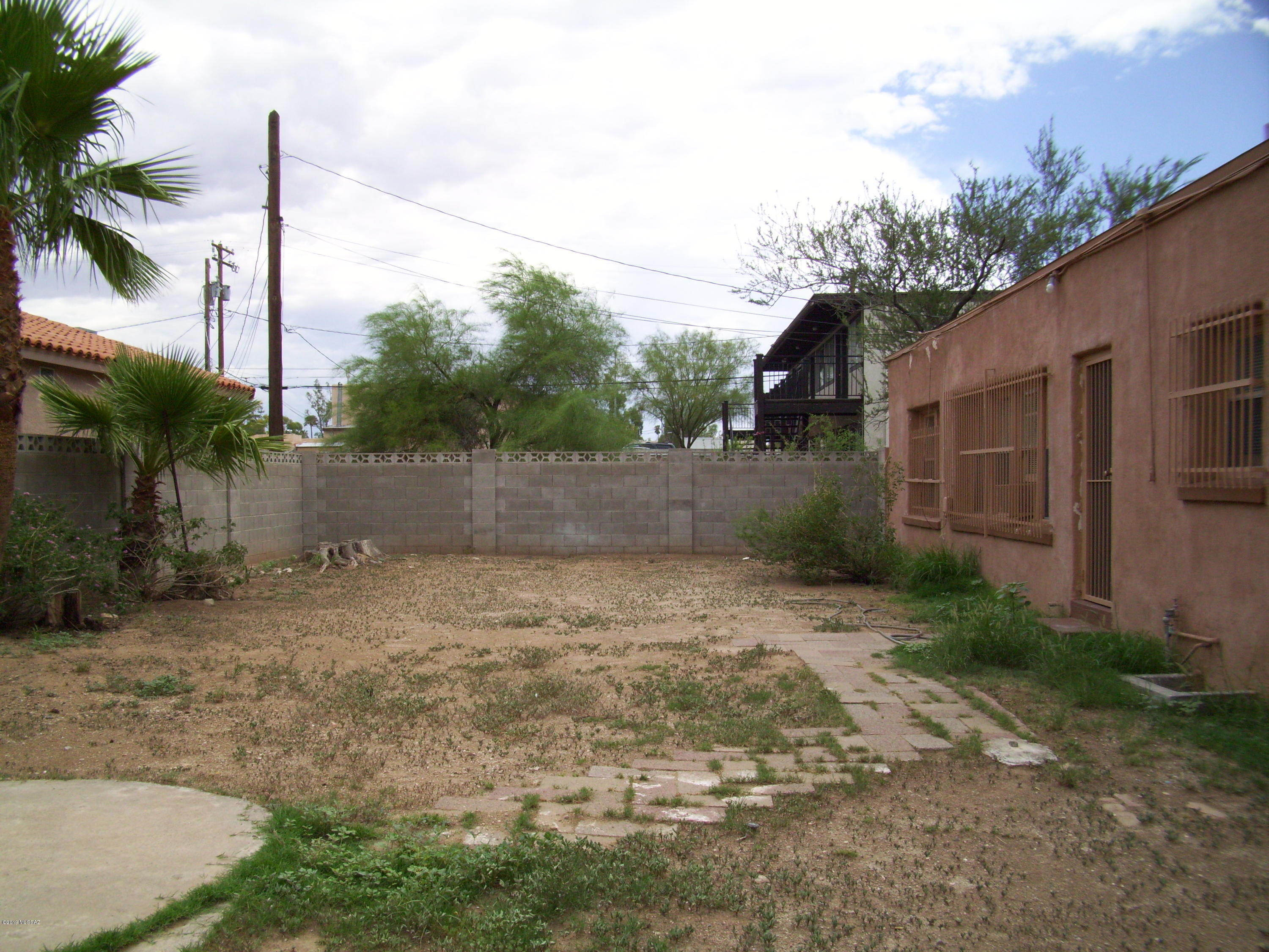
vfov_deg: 44.2
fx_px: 1173
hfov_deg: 56.8
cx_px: 634
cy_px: 476
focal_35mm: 32
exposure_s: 1/250
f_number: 5.6
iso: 80
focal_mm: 5.7
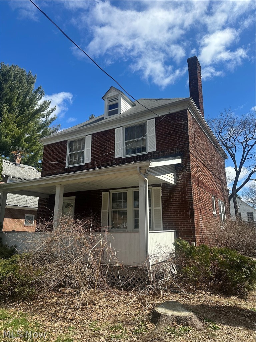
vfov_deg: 71.6
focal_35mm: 24
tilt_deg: +14.4
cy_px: 171
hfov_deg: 56.8
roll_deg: -0.9
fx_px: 237
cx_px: 128
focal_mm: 6.86
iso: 80
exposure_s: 1/3597
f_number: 1.78
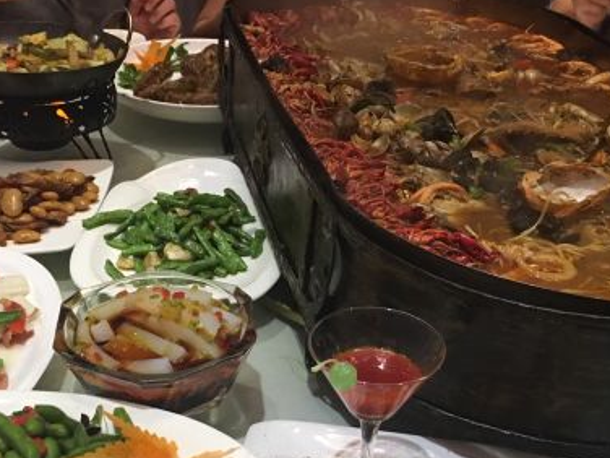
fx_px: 952
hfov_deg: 35.4
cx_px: 367
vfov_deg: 26.8
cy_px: 318
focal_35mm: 54
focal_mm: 4.15
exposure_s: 1/17
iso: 100
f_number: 2.2
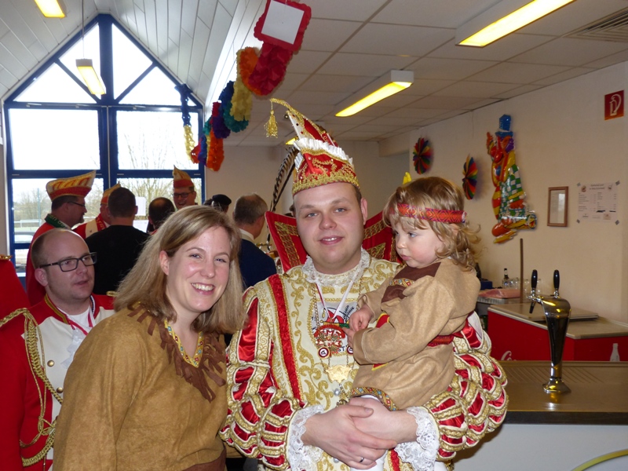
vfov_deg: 45.4
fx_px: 562
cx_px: 314
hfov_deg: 58.4
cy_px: 236
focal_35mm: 31
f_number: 2.8
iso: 200
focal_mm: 5.6
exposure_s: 1/80
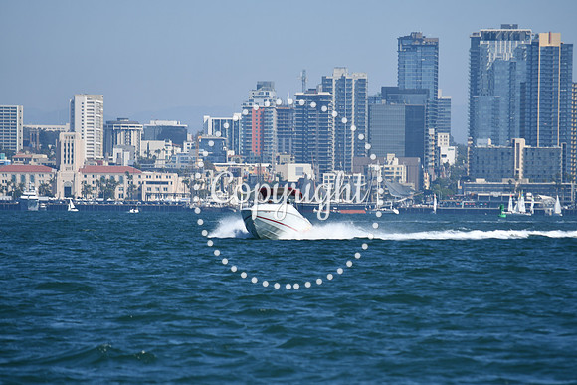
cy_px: 192
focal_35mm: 300
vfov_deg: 4.6
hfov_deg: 6.9
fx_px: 4809
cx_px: 288
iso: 100
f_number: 8
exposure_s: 1/500
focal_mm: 200
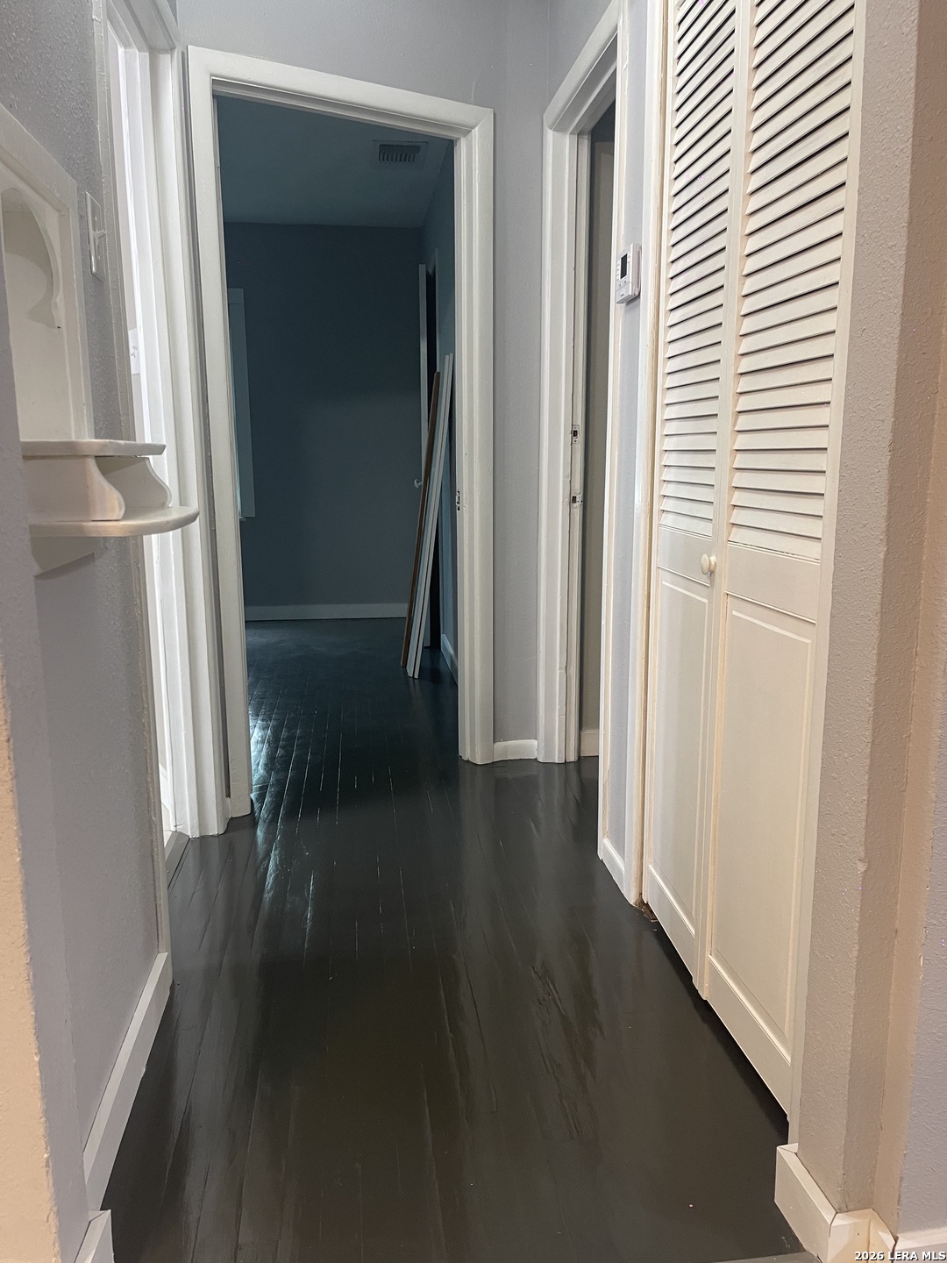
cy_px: 632
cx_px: 474
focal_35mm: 25
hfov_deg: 54.9
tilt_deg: -9.9
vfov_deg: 69.4
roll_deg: +0.3
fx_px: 912
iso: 200
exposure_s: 1/60
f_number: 1.6
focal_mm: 5.1
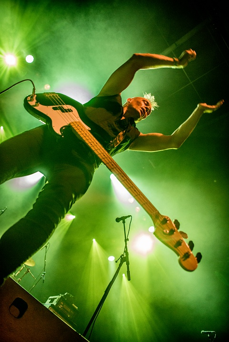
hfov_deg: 53.2
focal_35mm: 24
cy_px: 171
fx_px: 229
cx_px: 114
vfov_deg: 73.7
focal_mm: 24
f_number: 2.8
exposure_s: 1/80
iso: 2500
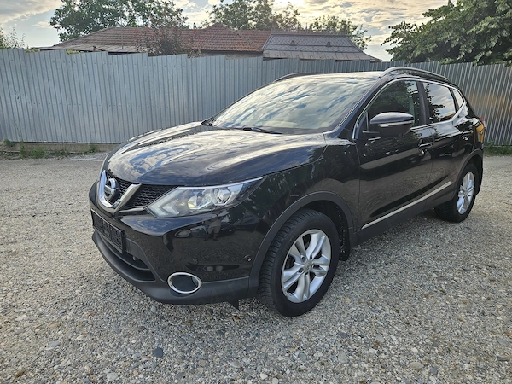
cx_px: 256
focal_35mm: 23
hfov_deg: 73.9
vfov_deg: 58.9
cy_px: 192
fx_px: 340
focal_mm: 5.4
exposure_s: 1/435
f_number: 1.8
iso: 25
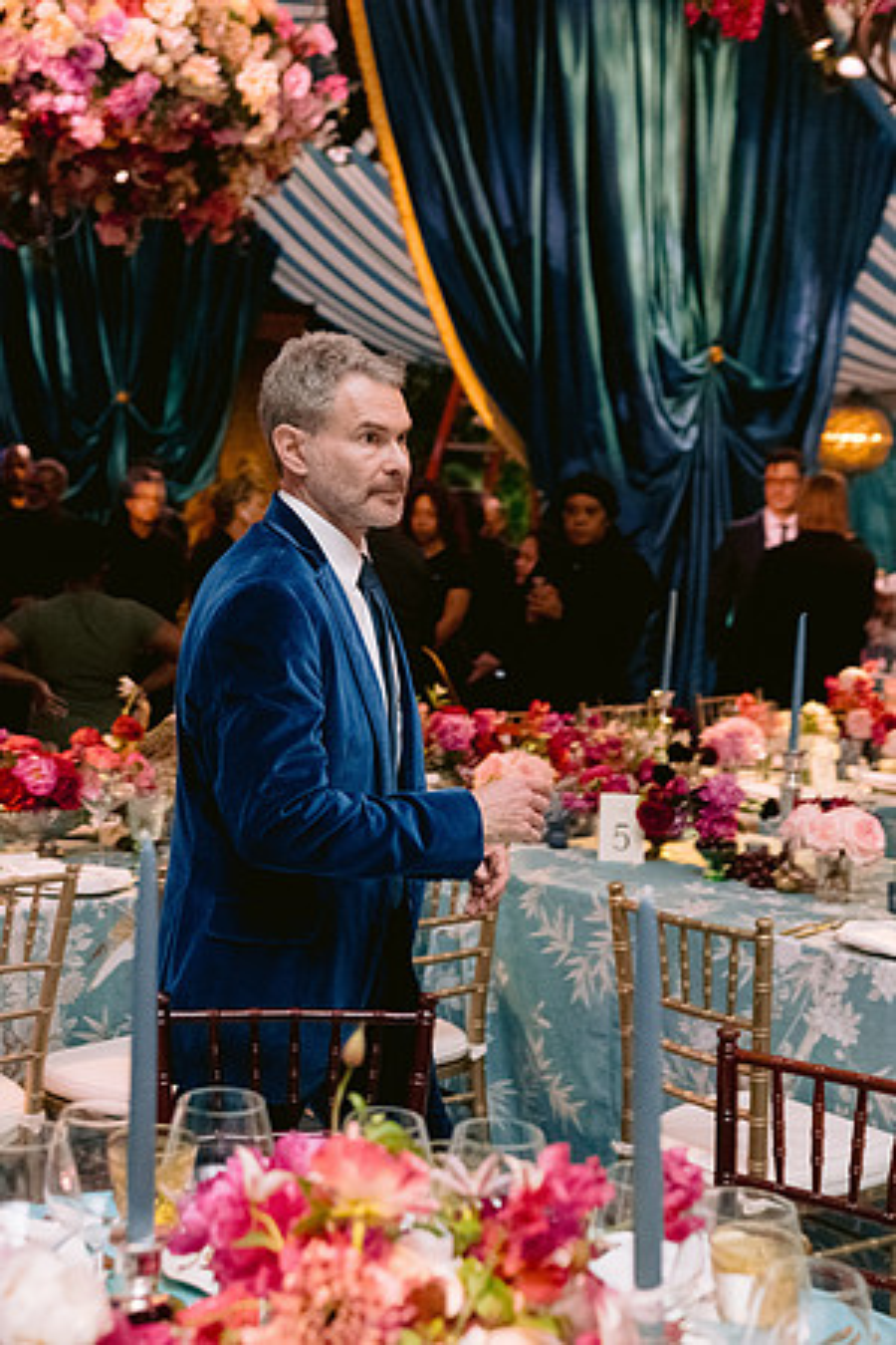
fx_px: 1960
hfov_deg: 25.6
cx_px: 313
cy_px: 673
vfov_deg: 37.9
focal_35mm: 53
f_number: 2.8
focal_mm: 35
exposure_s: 1/100
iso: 3200
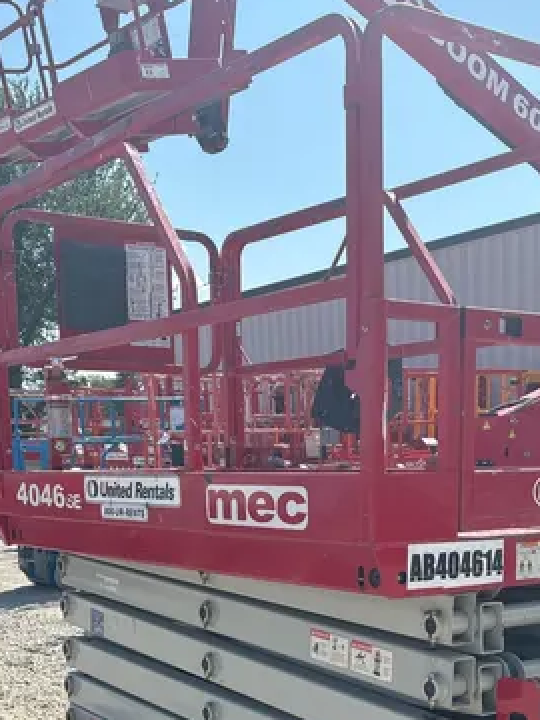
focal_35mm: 53
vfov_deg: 34.0
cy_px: 663
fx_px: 1102
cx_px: 322
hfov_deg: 27.5
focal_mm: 5.96
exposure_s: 1/3021
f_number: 1.6
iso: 50
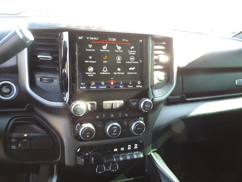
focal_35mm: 29
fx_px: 203
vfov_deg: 48.2
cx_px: 124
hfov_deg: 61.7
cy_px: 93
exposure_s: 1/30
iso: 200
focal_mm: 4.9
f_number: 3.1
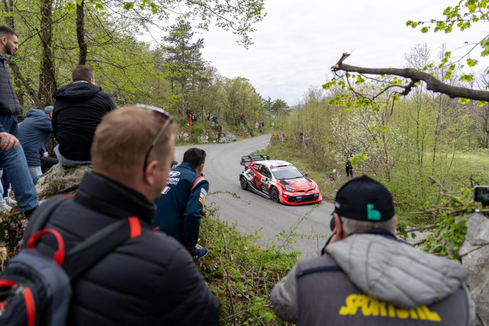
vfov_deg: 49.7
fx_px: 352
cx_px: 244
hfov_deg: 69.6
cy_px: 163
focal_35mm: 26
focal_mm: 24
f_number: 2.8
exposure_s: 1/3200
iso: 400
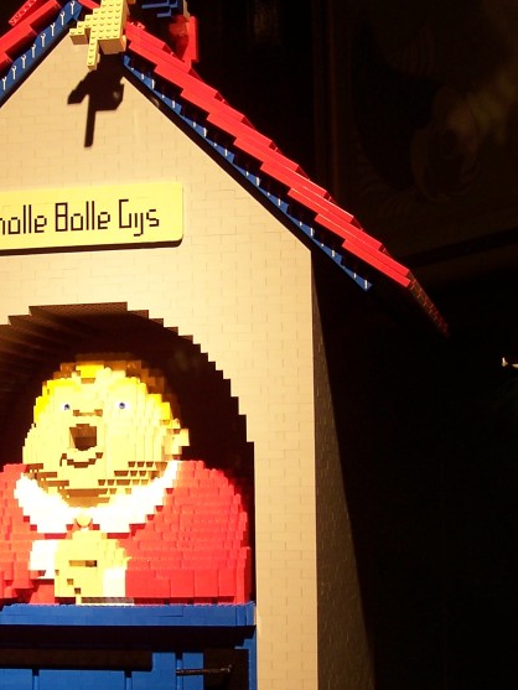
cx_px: 151
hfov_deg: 18.6
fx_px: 1576
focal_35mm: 79
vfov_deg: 24.7
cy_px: 401
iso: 80
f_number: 2.9
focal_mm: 7.1
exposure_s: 1/8
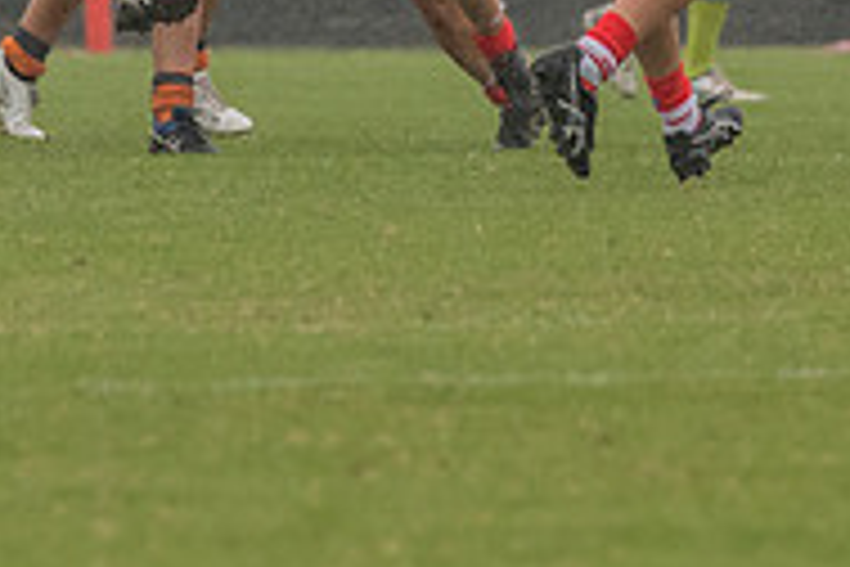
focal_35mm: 1842
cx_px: 16
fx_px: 43488
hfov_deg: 1.1
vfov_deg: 0.7
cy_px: -514
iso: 800
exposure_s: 1/2000
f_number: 7.1
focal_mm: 300
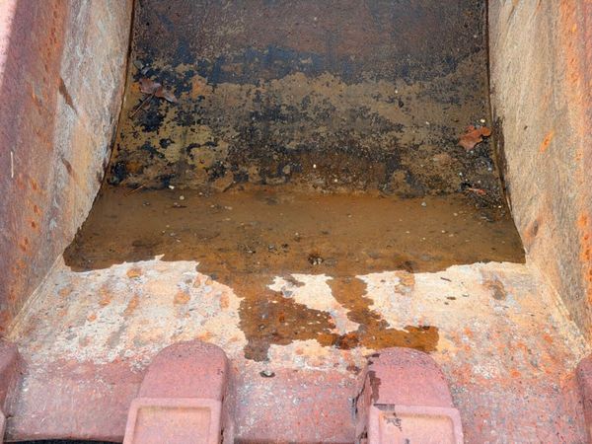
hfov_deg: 39.7
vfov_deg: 30.3
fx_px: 821
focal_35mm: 48
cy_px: 222
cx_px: 296
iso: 80
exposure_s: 1/499
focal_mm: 6.76
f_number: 1.78
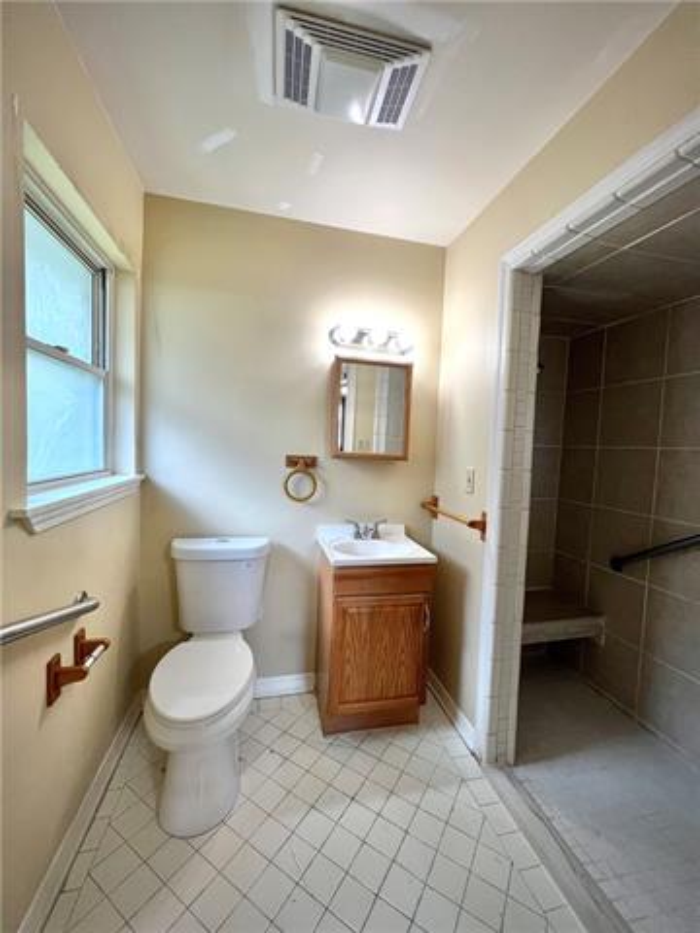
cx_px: 350
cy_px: 466
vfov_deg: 106.2
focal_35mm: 13
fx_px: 351
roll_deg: -2.0
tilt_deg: -2.6
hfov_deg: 89.9
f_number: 1.8
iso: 100
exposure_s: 1/120
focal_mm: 1.57
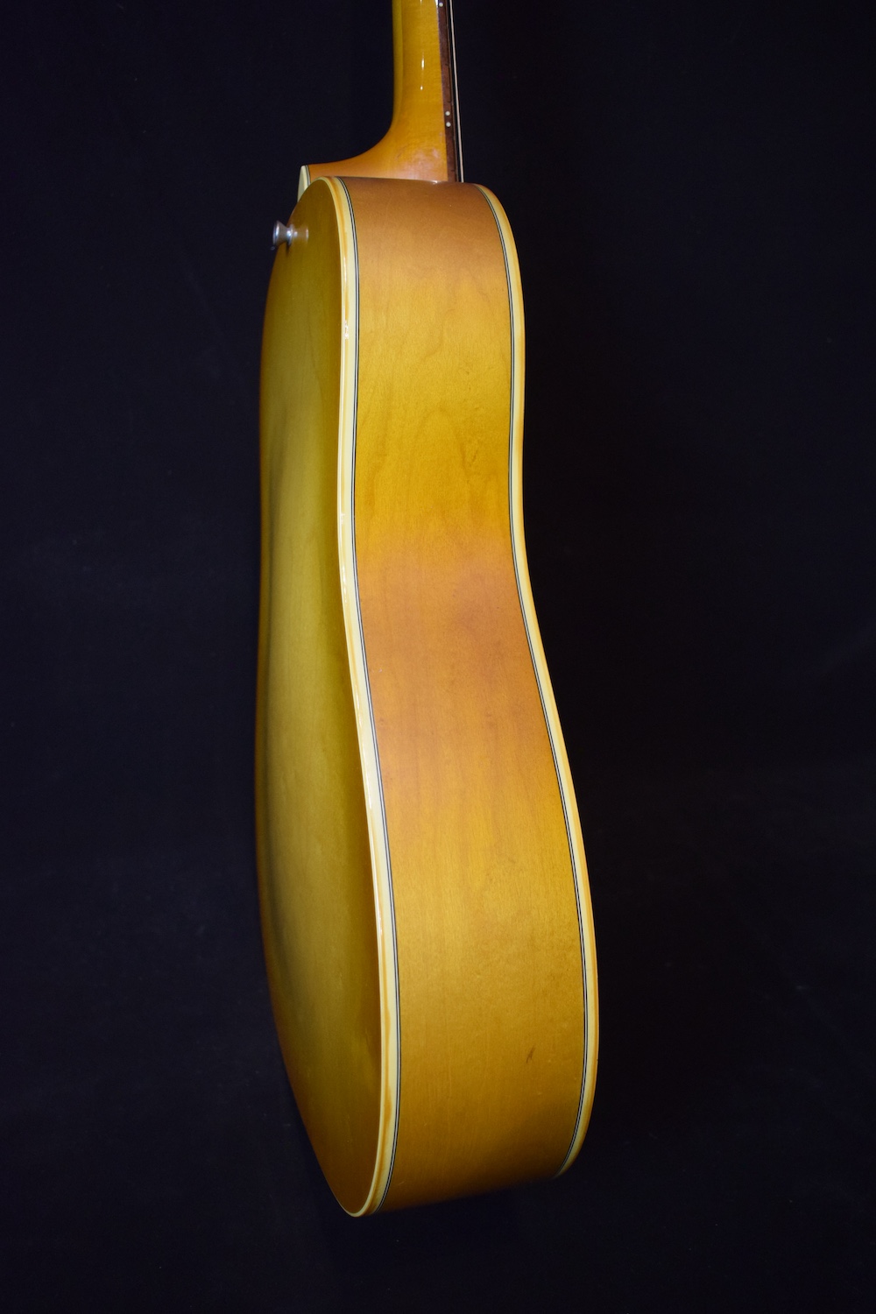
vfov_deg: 59.5
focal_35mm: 32
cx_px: 438
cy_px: 657
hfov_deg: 41.7
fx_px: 1150
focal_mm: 21
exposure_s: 1/60
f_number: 3.8
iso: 1800
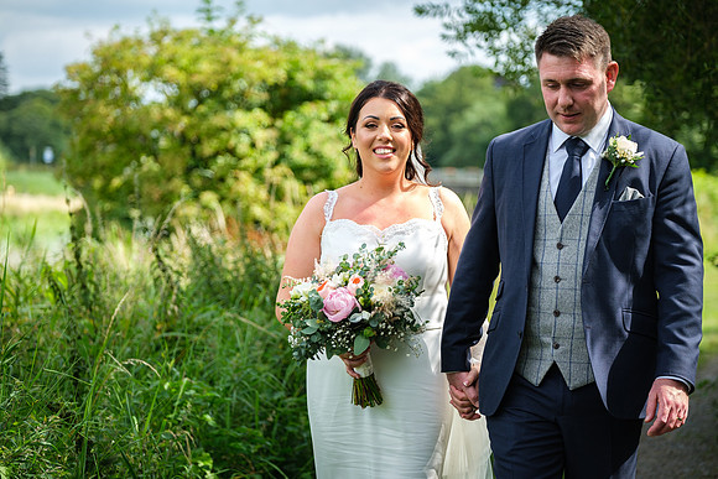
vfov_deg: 12.7
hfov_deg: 18.9
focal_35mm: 108
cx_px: 359
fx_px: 2155
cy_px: 240
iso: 160
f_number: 2.8
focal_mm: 71.5
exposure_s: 1/500
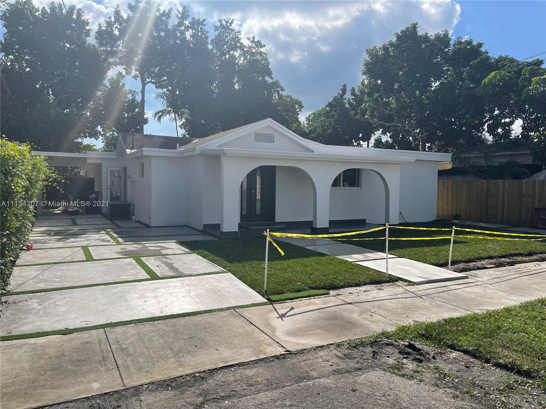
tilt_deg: -1.9
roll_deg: -1.4
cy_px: 204
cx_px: 273
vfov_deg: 53.1
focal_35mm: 26
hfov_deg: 67.3
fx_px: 410
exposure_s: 1/5917
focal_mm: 5.1
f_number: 1.6
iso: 32
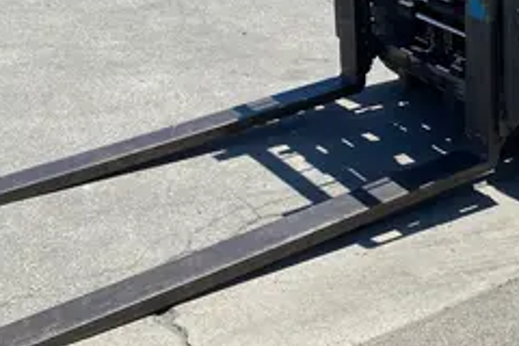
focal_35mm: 62
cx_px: 340
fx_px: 894
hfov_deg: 32.2
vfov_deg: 20.7
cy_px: -49
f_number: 1.8
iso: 32
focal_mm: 4.25
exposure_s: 1/2513
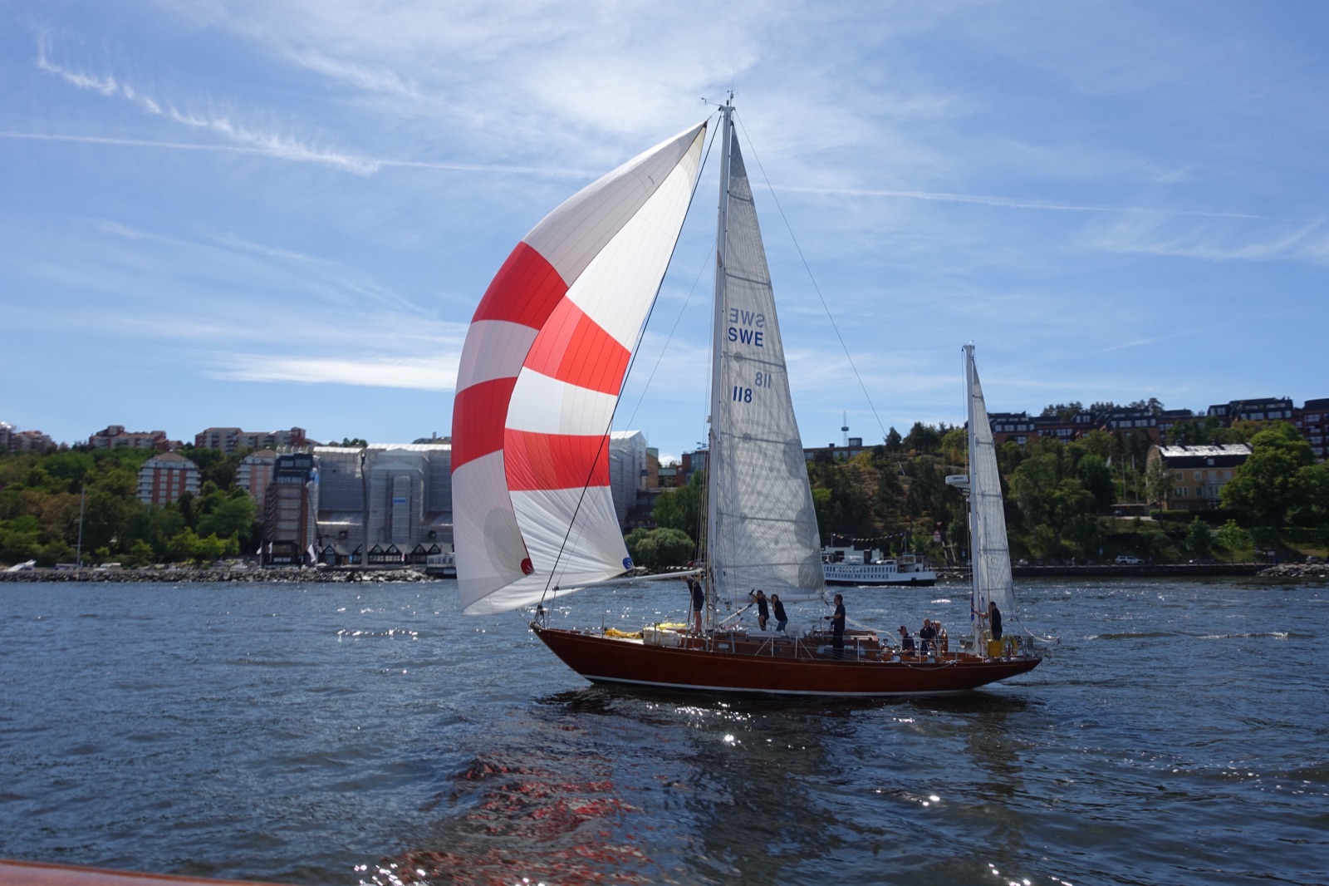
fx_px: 886
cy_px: 443
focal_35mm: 24
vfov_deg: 53.1
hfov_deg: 73.8
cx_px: 664
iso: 125
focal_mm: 8.8
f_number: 5.6
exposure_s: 1/100
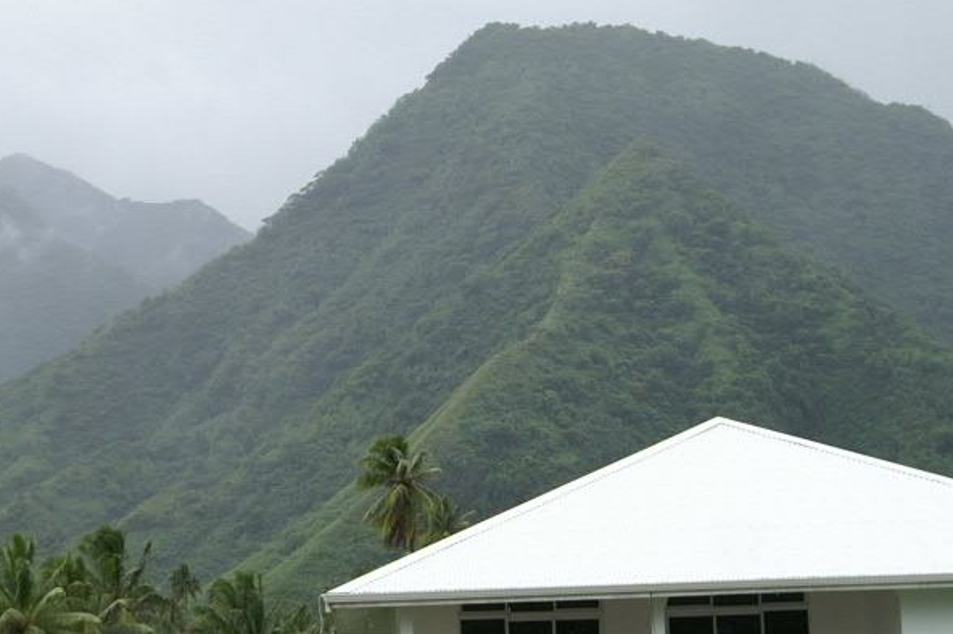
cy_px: 410
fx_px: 2619
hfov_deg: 20.5
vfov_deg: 13.8
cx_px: 298
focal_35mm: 99
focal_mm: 26
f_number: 7.1
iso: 100
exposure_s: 1/300
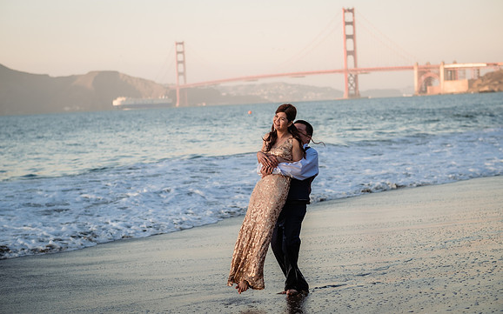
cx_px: 252
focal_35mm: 86
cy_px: 147
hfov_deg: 24.1
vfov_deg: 15.2
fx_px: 1179
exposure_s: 1/500
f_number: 2.5
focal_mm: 56
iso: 160
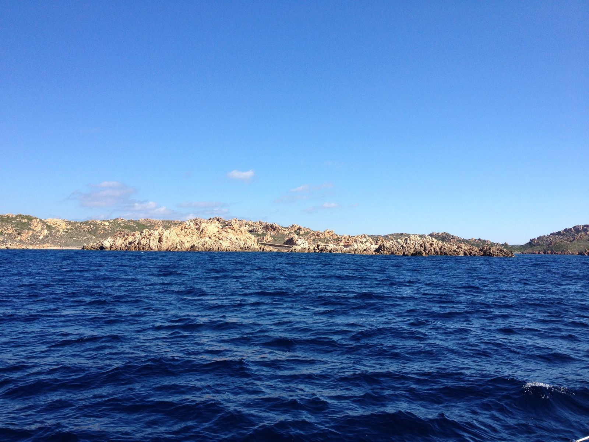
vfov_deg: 40.7
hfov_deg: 52.6
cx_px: 294
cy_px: 221
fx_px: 596
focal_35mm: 35
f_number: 2.4
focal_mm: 4.28
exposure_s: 1/1416
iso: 64
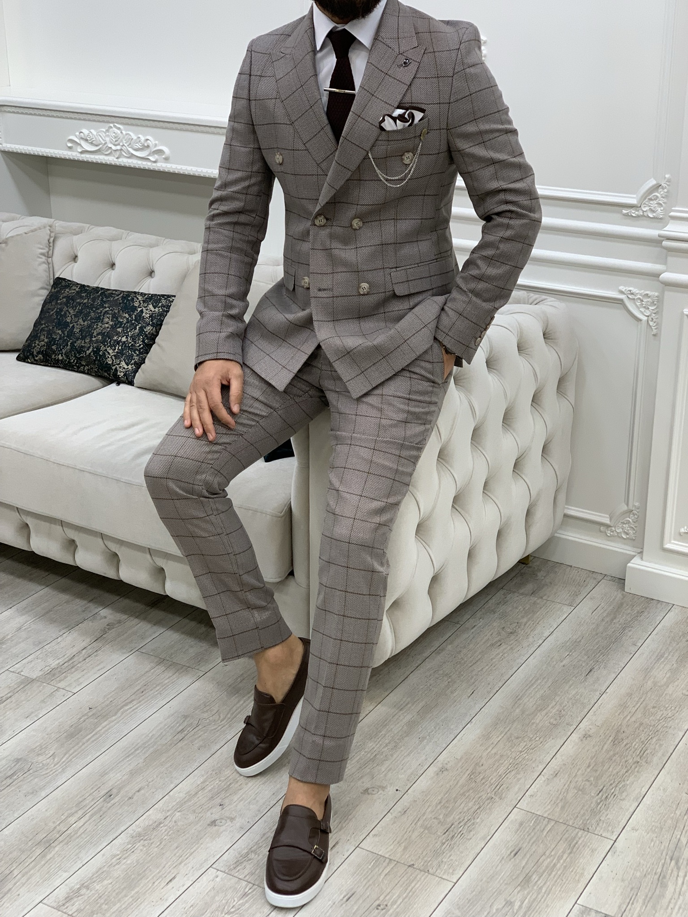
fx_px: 1378
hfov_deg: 28.0
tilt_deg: -20.9
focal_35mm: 52
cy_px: 458
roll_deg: -0.4
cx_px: 344
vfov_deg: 36.8
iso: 100
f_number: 2.4
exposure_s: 1/122
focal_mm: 6
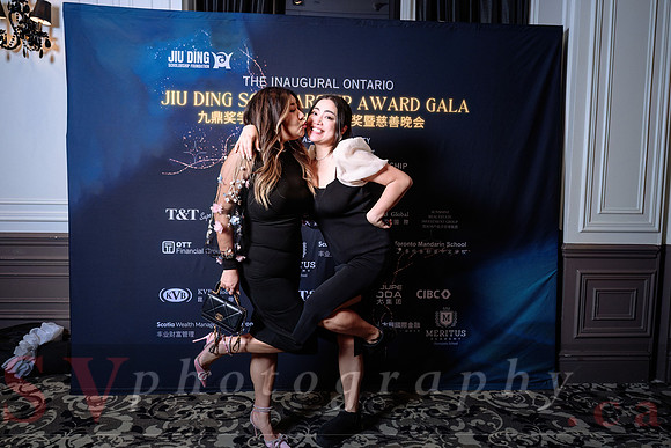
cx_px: 342
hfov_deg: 66.6
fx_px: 510
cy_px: 224
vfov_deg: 47.4
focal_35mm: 27
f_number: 4
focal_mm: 26.5
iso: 400
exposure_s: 1/100
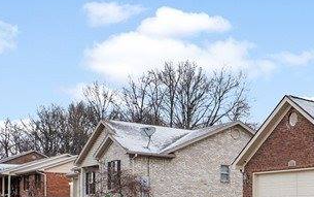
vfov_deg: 21.3
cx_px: 371
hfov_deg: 30.2
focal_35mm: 58
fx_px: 497
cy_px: 216
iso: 400
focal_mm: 16
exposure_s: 1/20
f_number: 11
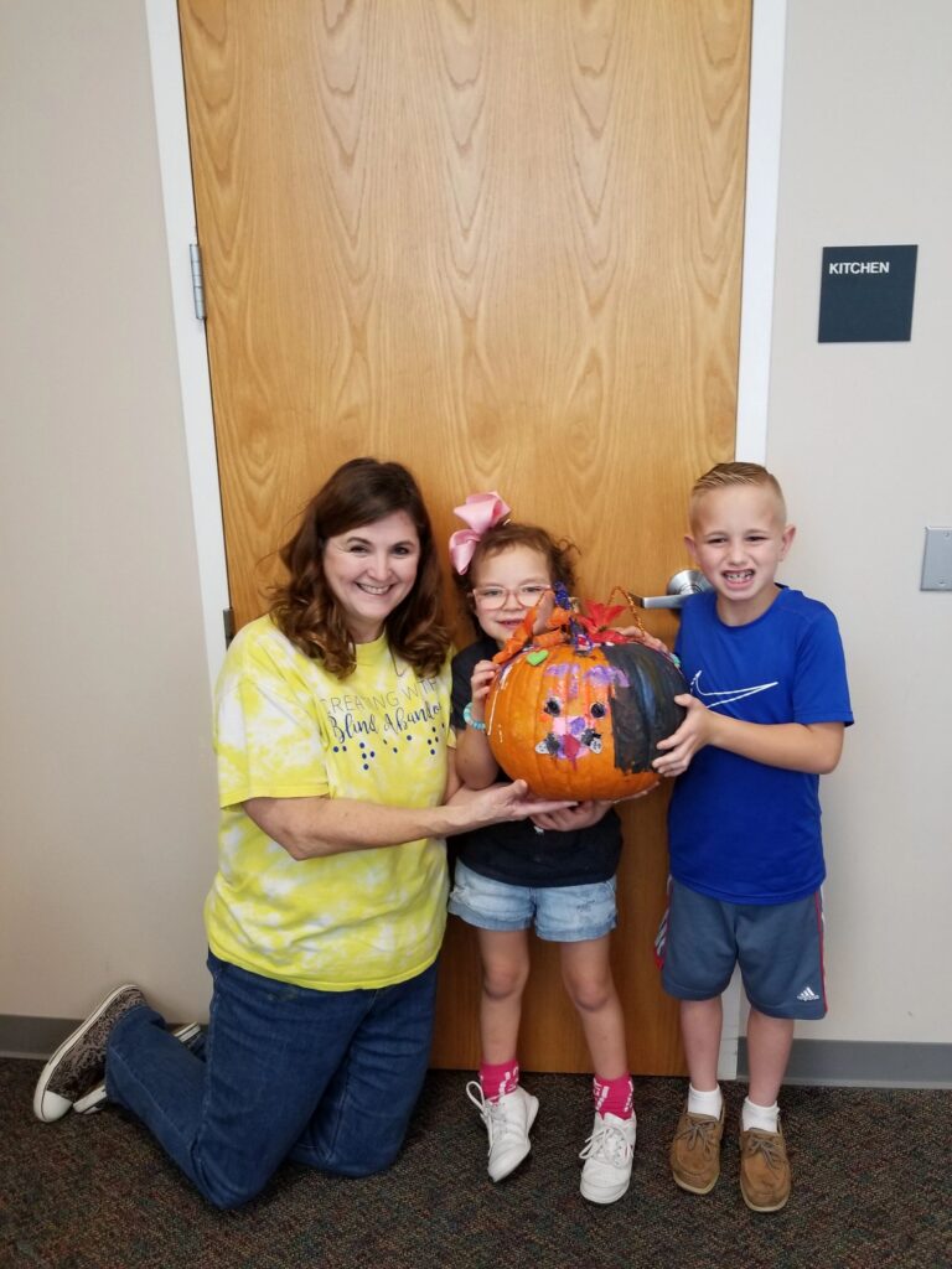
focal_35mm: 26
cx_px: 476
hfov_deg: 53.1
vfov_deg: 67.3
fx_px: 953
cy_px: 634
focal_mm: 4.25
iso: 160
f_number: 1.7
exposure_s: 1/30
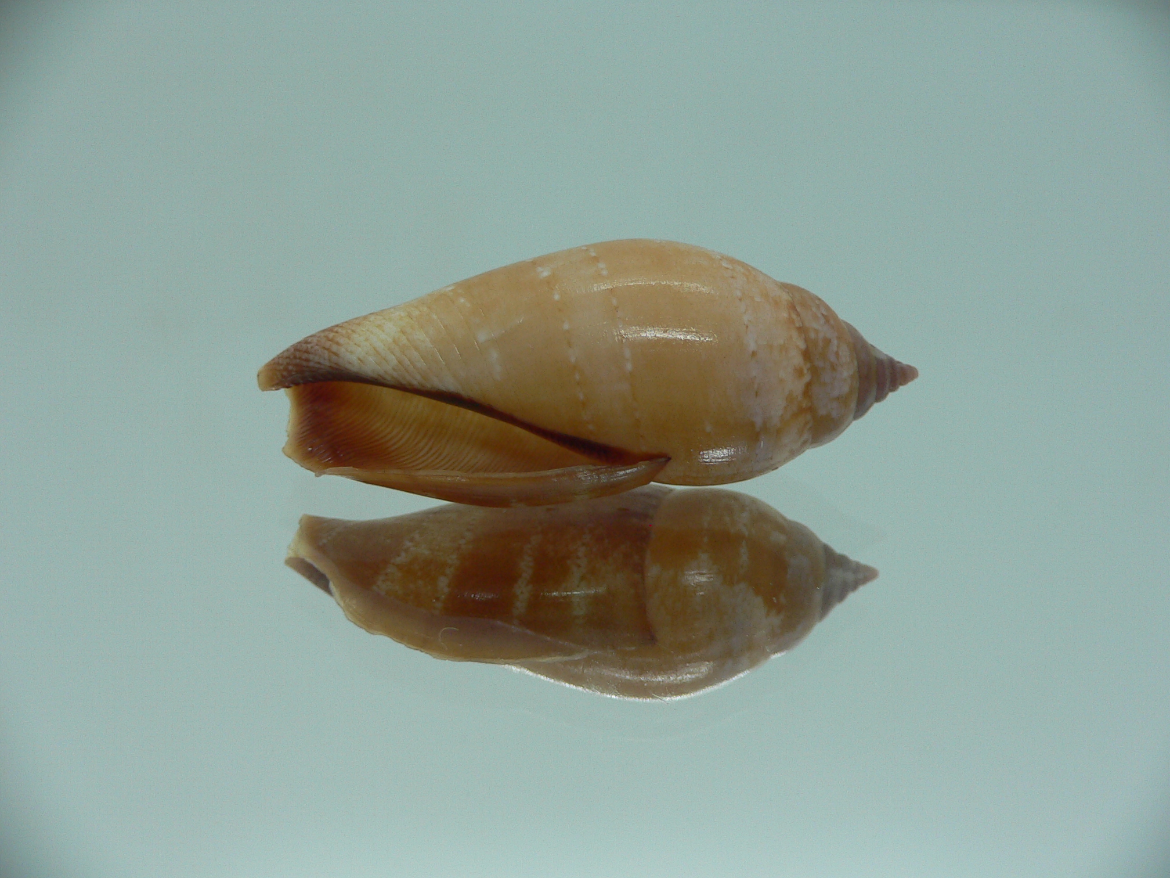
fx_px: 1183
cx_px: 585
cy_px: 439
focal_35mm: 35
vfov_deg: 40.7
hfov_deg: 52.6
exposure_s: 1/60
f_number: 2.8
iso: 80
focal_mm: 4.6
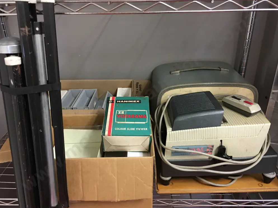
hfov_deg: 60.0
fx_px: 241
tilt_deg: -23.7
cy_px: 102
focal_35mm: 30
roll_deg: +0.3
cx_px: 139
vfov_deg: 46.8
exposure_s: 1/8
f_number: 2.2
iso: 100
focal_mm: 4.15
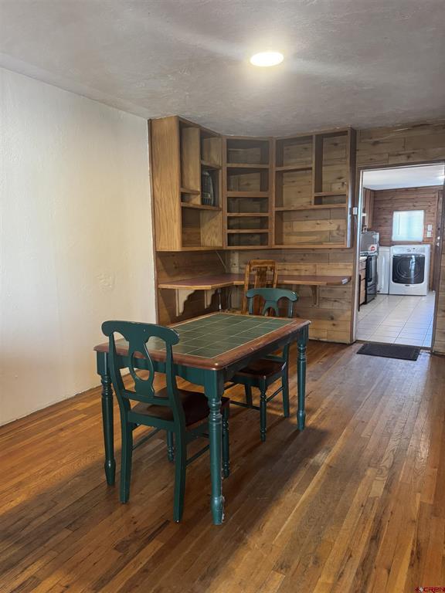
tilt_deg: -8.2
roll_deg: +0.7
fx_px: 411
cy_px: 296
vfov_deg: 71.6
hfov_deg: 56.8
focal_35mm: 24
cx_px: 222
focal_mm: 6.76
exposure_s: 1/60
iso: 500
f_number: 1.78
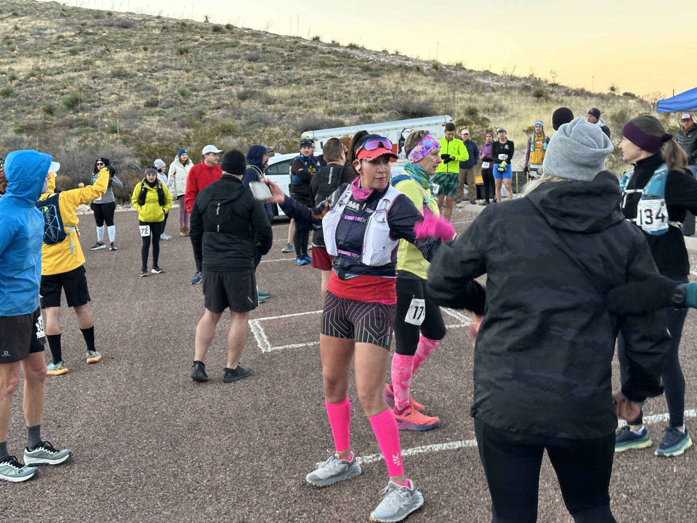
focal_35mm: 48
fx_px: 966
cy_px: 262
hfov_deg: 39.7
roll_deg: -0.6
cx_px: 348
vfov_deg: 30.3
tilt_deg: -6.8
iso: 125
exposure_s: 1/60
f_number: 1.78
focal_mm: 6.86
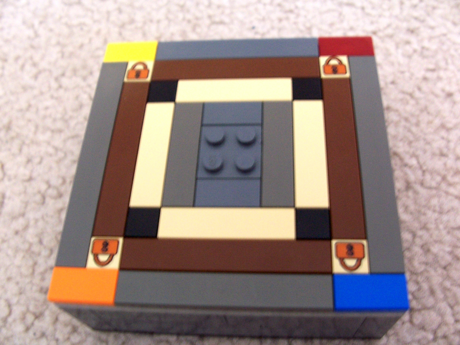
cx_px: 230
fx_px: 465
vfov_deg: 40.7
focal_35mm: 35
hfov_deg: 52.6
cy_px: 172
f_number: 2.8
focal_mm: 6
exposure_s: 1/8
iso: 140
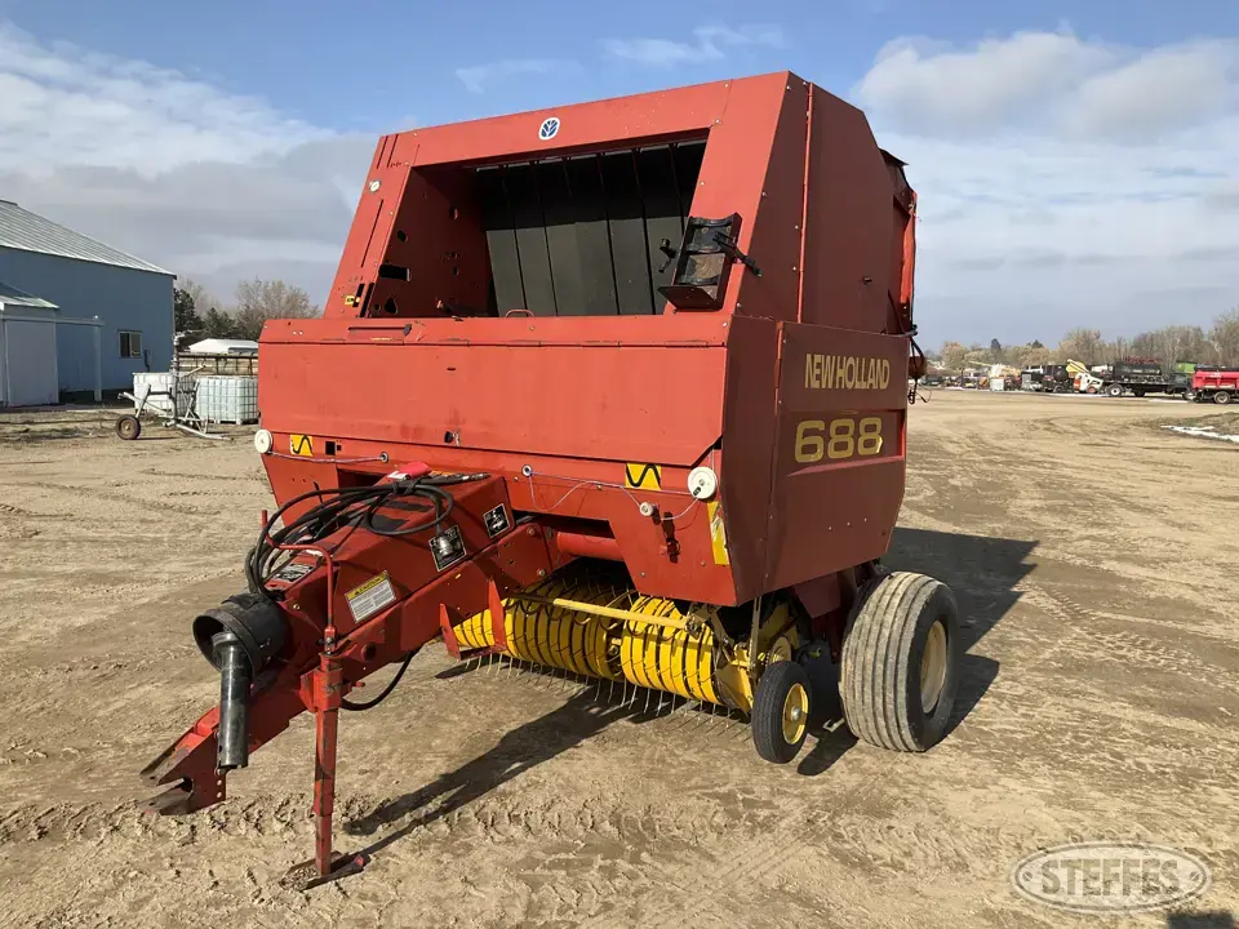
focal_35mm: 29
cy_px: 464
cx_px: 620
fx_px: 1038
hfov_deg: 61.7
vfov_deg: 48.2
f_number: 1.8
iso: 25
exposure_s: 1/1730
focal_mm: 3
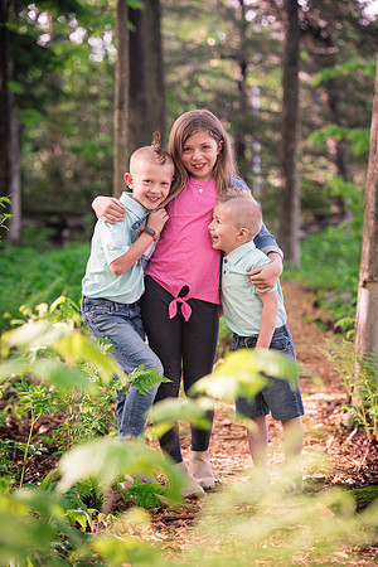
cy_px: 284
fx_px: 1654
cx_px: 189
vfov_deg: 19.5
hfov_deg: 13.0
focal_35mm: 105
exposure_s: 1/160
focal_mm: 105
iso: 640
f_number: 3.5
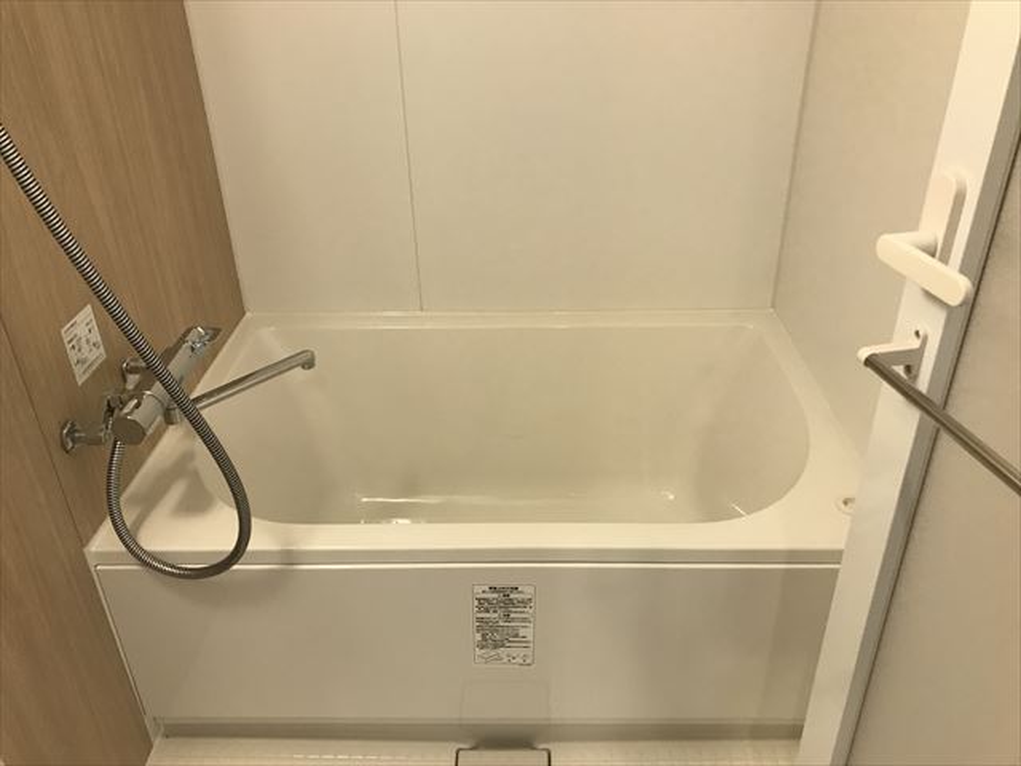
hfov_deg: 63.4
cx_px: 510
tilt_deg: -30.0
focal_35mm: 28
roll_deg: +2.4
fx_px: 826
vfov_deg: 49.7
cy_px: 383
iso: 40
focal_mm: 3.99
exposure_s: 1/25
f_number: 1.8
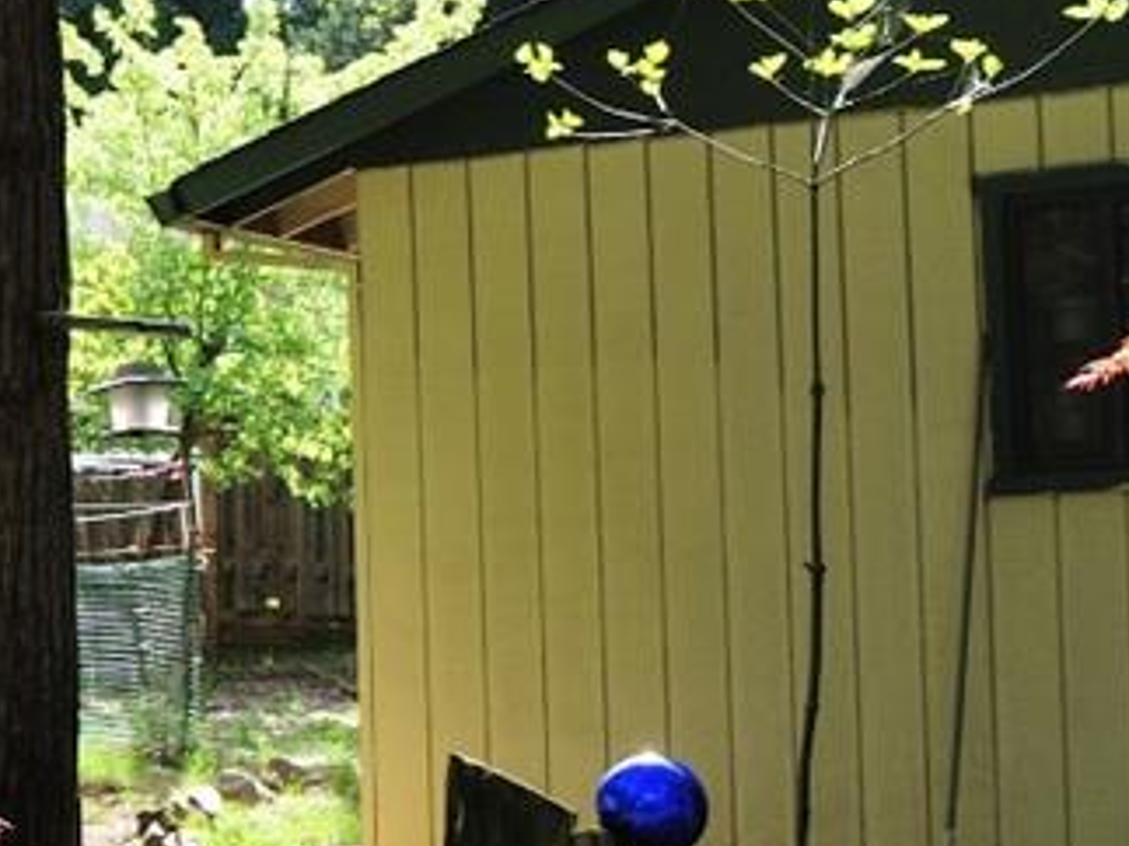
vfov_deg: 13.8
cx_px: -993
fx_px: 3489
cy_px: 517
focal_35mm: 107
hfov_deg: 15.4
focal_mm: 24
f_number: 7.1
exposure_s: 1/200
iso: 200
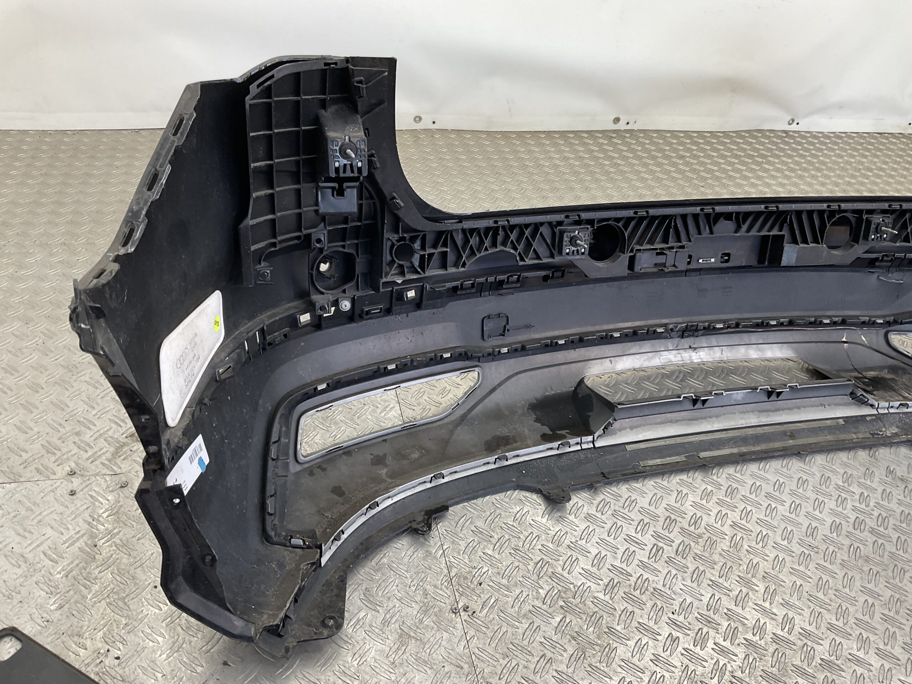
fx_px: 764
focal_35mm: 29
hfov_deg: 61.7
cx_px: 456
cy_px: 342
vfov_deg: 48.2
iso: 40
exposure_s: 1/100
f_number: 1.8
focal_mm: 3
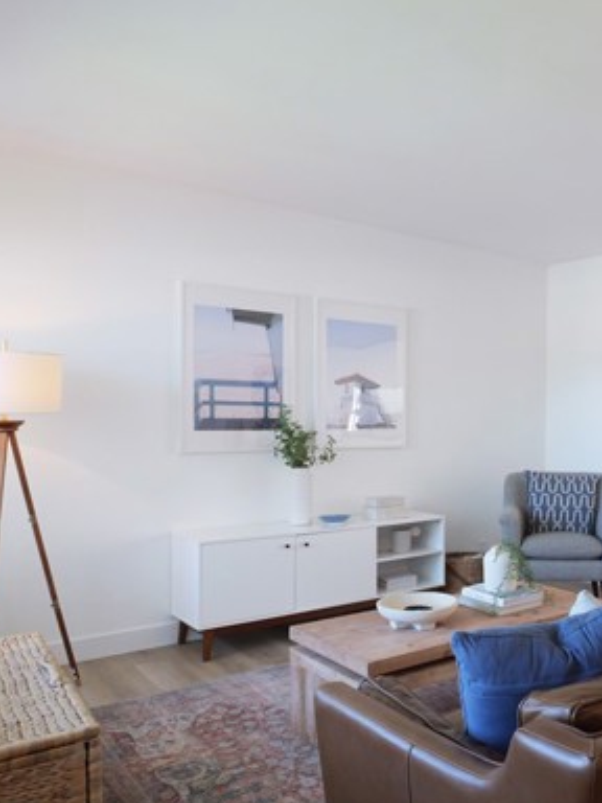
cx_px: 585
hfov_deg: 41.5
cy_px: 431
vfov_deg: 59.9
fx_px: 696
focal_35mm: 30
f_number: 8
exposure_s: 1/50
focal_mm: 9
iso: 2000
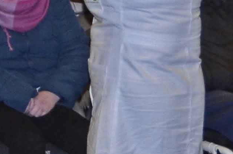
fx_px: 1660
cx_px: -591
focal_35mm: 257
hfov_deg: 6.8
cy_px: -300
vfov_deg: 5.1
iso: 800
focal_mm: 22
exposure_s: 1/60
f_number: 5.6
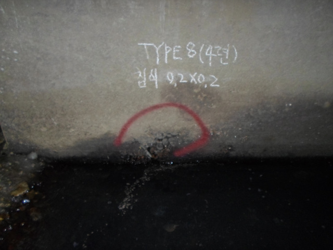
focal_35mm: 25
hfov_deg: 69.4
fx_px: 240
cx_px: 166
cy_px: 125
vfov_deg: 54.9
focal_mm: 4.5
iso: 160
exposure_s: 1/30
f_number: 2.5
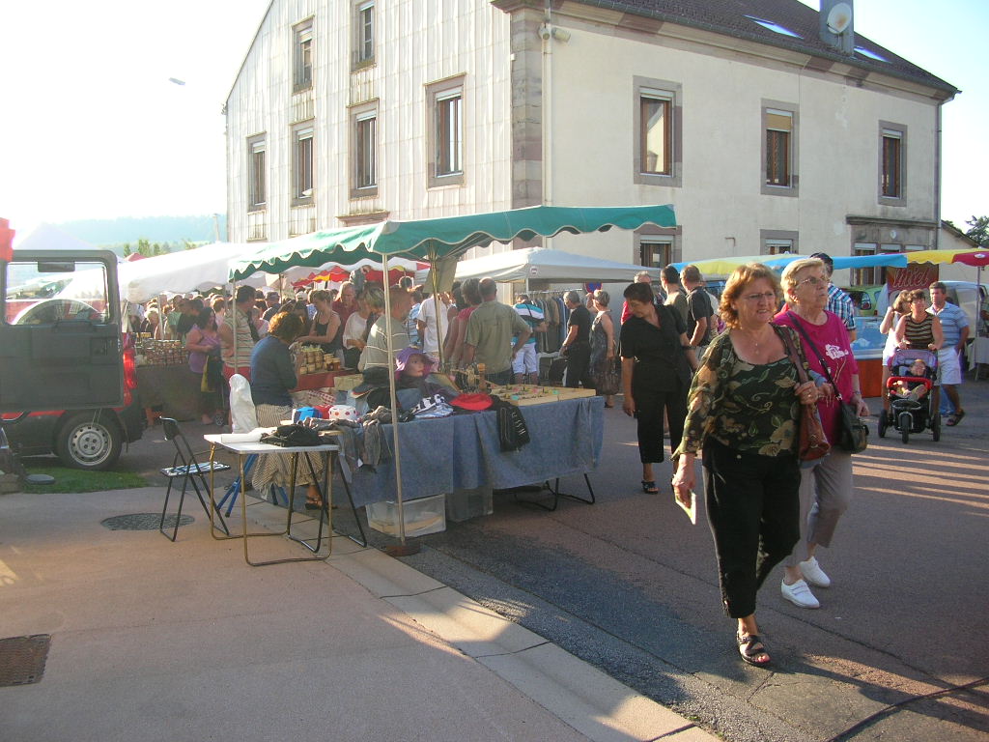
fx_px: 1000
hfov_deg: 52.6
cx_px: 494
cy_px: 371
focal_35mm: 35
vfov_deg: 40.7
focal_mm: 5.8
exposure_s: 1/198
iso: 50
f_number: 2.8
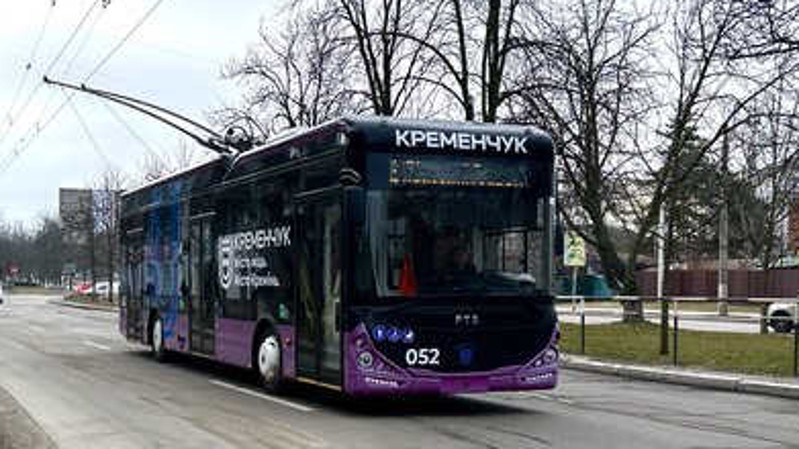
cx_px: 405
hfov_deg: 66.1
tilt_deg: -2.8
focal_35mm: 29
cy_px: 265
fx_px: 614
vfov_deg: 40.0
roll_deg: -0.1
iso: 50
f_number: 1.5
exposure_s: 1/1553
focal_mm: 5.7
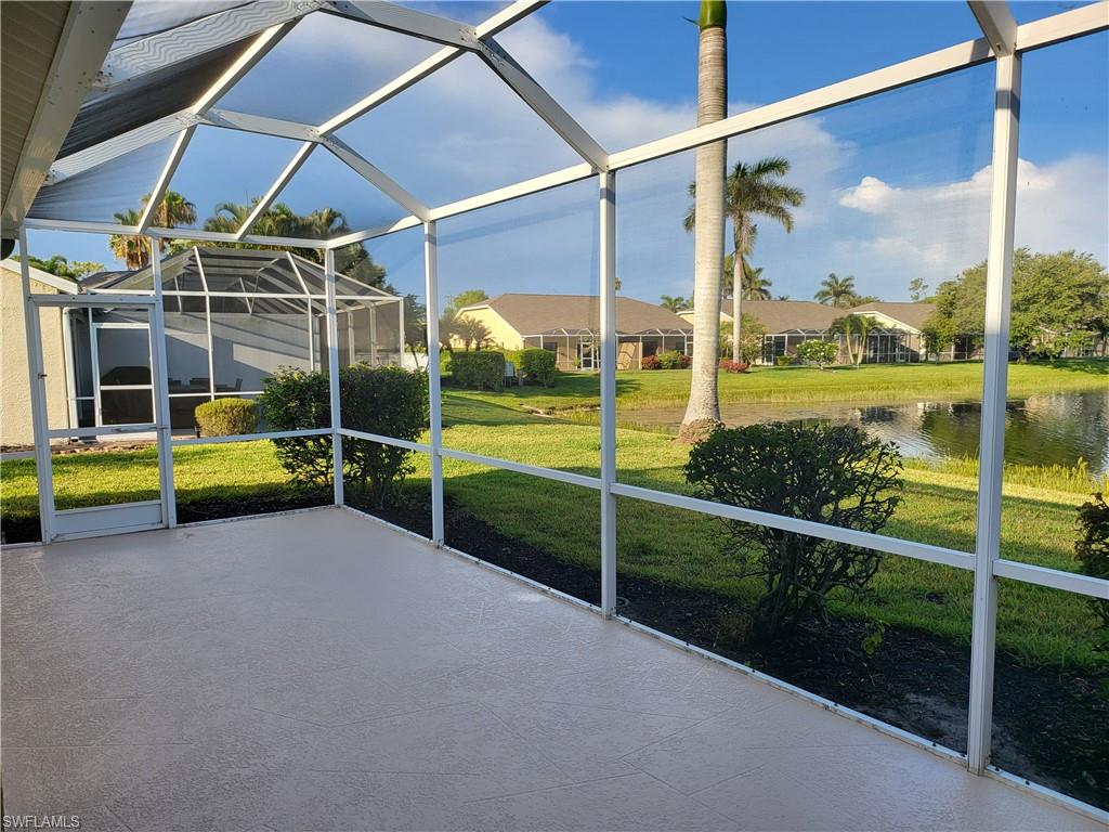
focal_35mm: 24
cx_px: 554
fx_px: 769
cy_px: 416
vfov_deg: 56.8
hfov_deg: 71.6
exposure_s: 1/467
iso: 40
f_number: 1.8
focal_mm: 5
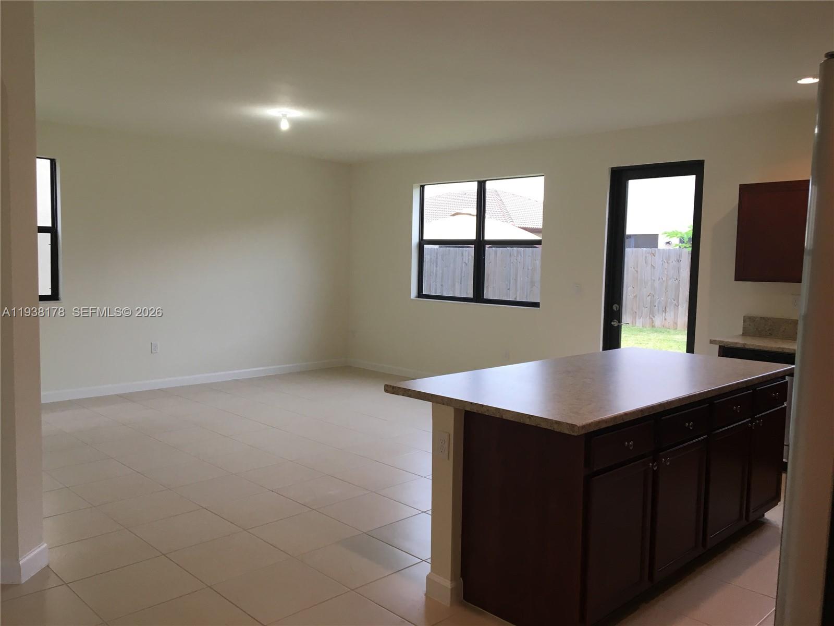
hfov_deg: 61.7
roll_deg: -1.0
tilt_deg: -4.8
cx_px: 417
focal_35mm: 29
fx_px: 699
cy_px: 313
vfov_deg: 48.2
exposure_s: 1/30
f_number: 2.2
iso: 25
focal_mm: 4.15
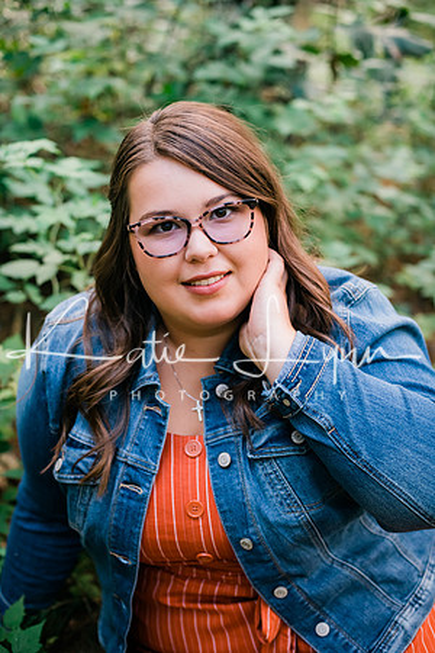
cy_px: 326
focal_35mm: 50
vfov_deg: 39.6
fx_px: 906
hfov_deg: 27.0
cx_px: 218
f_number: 2.8
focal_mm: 50
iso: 640
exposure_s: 1/250
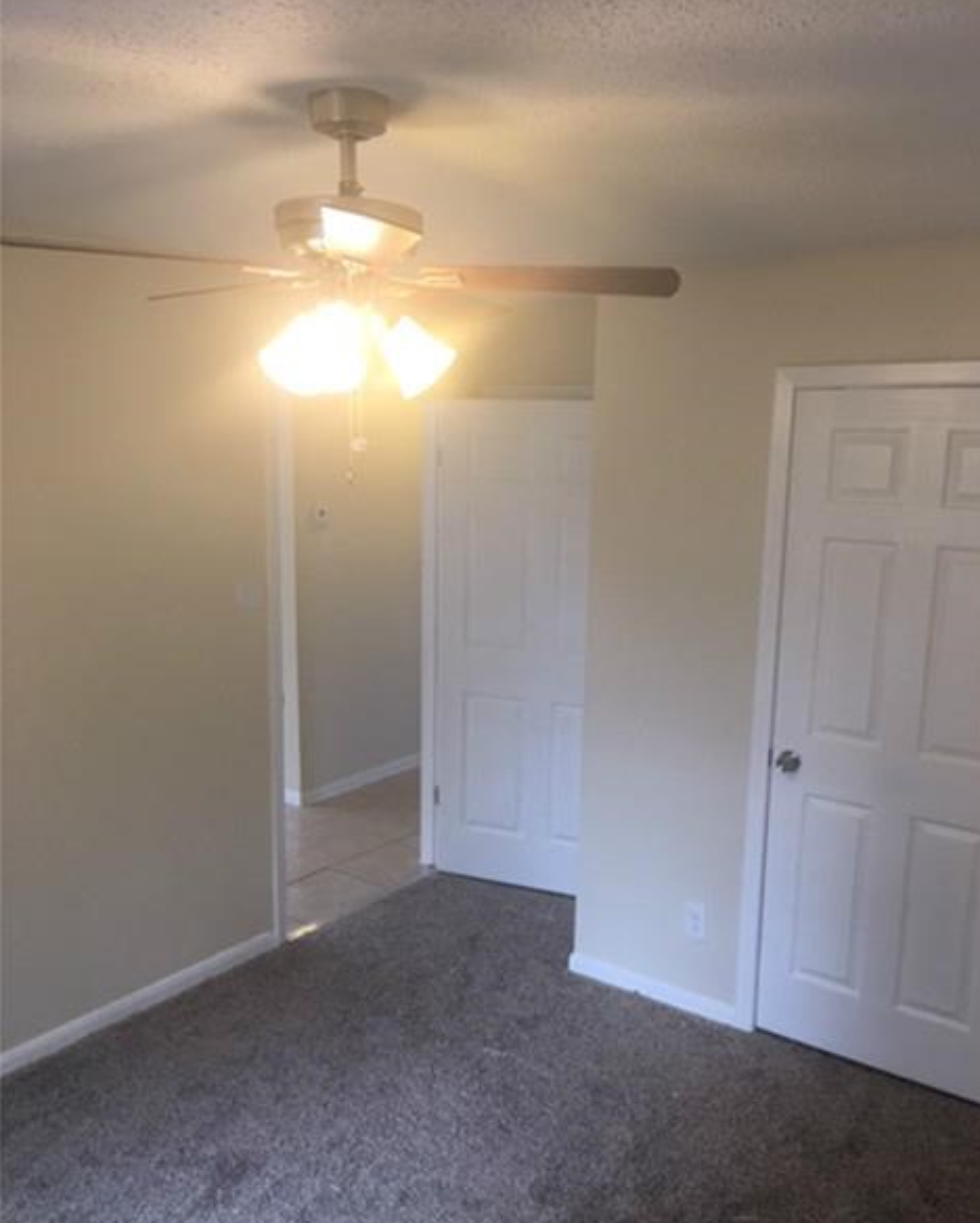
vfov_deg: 57.1
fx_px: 1123
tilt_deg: -10.3
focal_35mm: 31
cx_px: 500
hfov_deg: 47.2
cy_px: 651
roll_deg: -0.9
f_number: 2.2
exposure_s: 1/30
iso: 32
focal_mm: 4.15
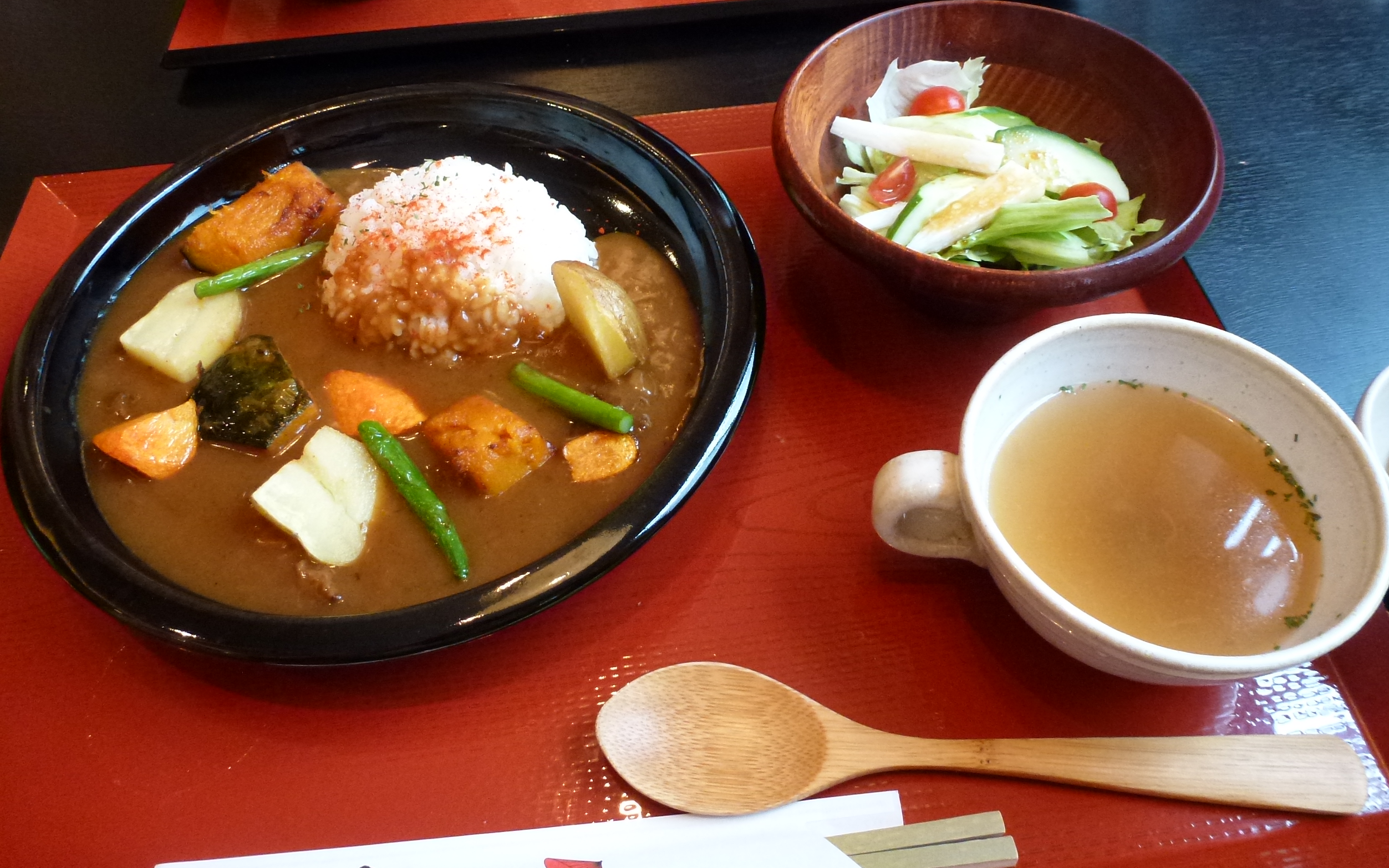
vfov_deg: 47.5
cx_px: 708
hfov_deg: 70.4
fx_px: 984
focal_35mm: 26
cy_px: 375
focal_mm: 4.3
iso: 400
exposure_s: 1/40
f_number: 3.3
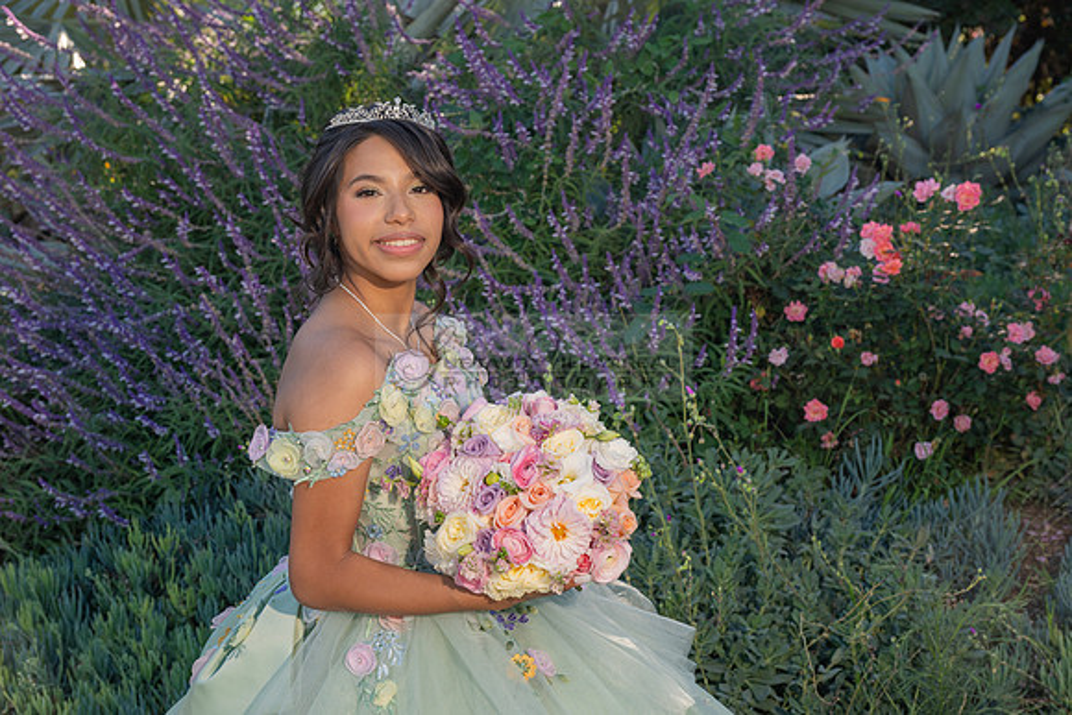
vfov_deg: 23.8
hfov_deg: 35.0
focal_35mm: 57
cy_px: 358
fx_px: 1698
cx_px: 536
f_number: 7.1
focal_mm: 57
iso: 200
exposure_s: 1/200
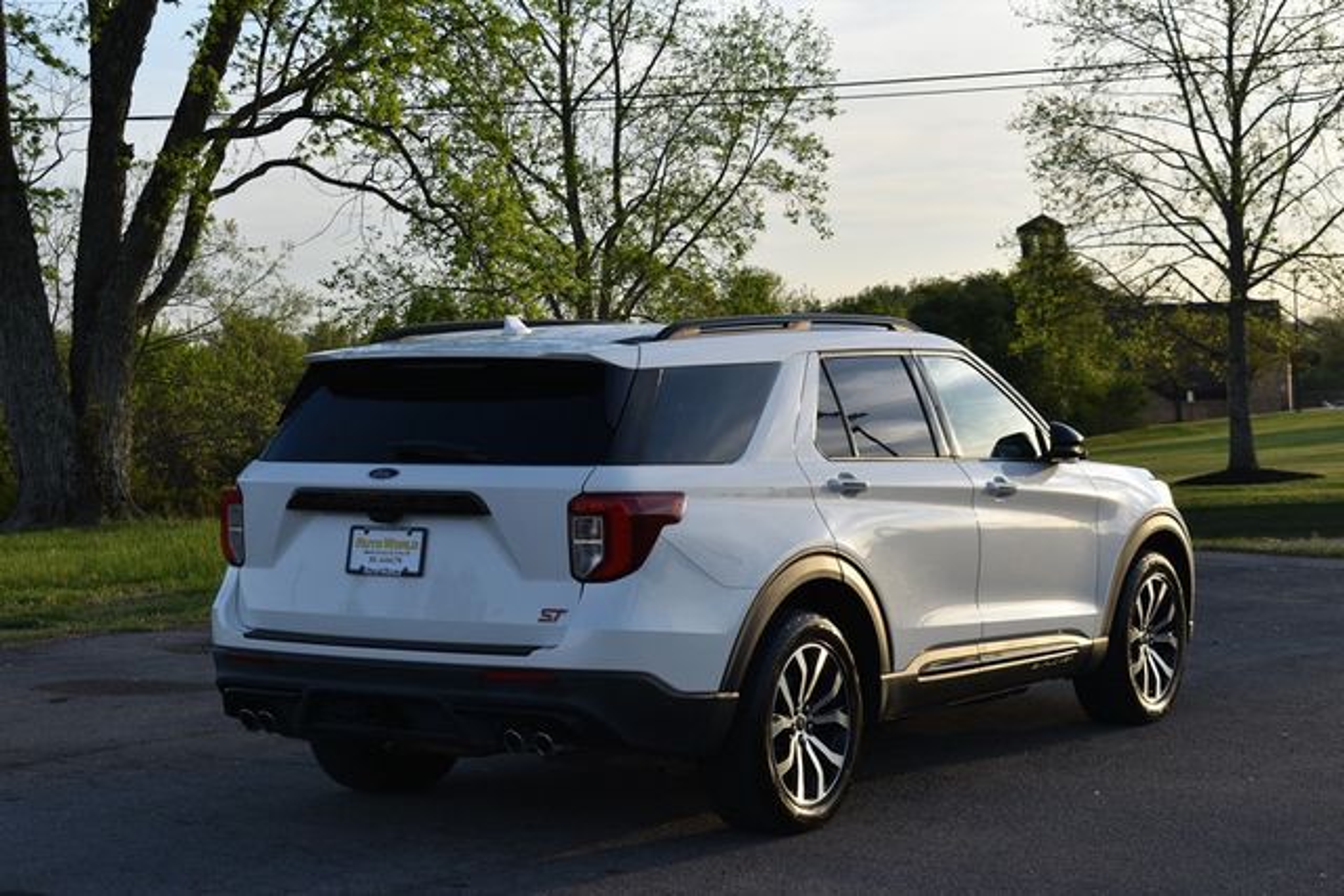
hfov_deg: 28.1
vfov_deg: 18.9
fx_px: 2688
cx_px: 672
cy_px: 448
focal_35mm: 72
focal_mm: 48
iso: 180
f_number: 8
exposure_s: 1/250
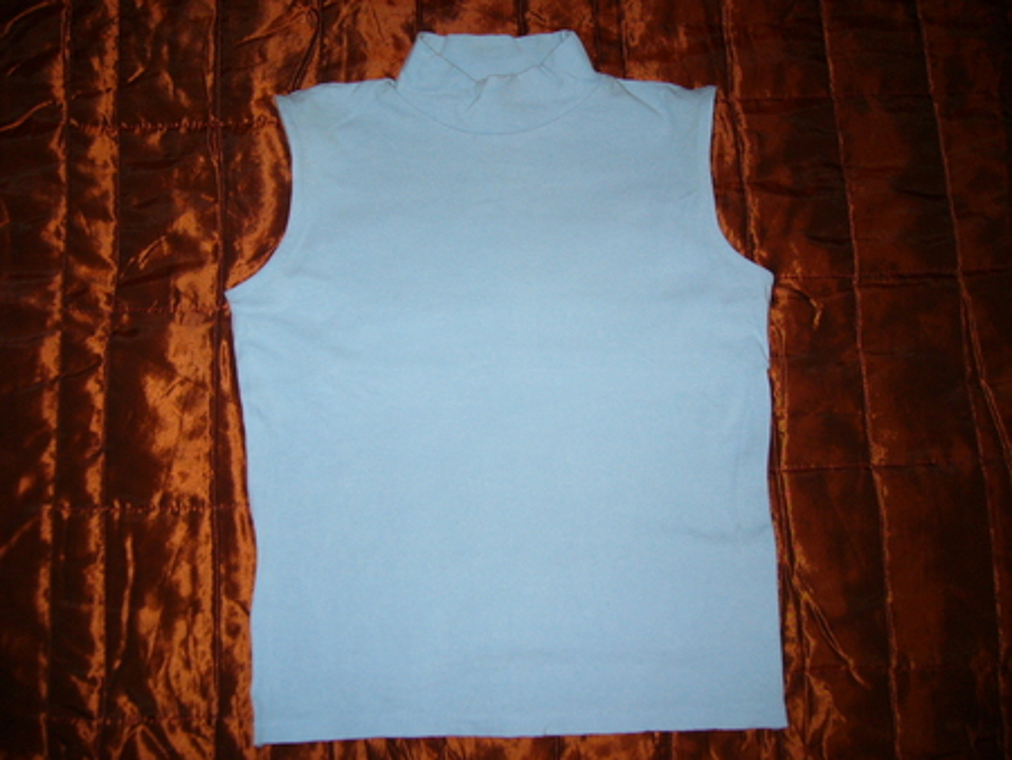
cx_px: 506
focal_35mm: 35
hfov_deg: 52.6
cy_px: 380
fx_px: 1024
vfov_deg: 40.7
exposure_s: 1/60
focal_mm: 5.8
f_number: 2.8
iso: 100
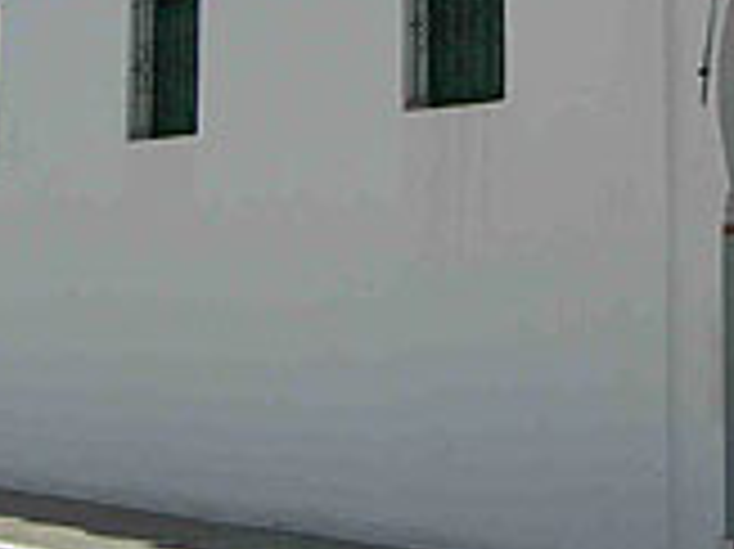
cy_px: -166
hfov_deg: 18.6
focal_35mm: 105
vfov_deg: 13.6
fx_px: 2225
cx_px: 558
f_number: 4.8
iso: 50
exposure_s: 1/806
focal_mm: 7.8
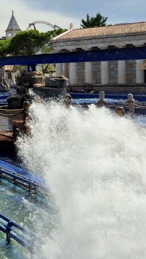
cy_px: 92
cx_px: -75
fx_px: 392
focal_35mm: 57
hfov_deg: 18.6
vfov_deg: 36.3
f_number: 1.8
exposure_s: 1/2500
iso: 25
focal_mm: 5.4
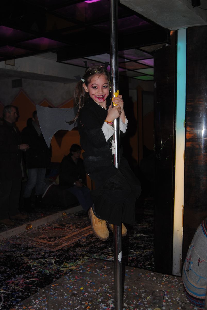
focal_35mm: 39
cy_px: 155
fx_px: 335
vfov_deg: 49.5
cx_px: 104
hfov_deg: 34.3
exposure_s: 1/60
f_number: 4
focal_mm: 26
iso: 200
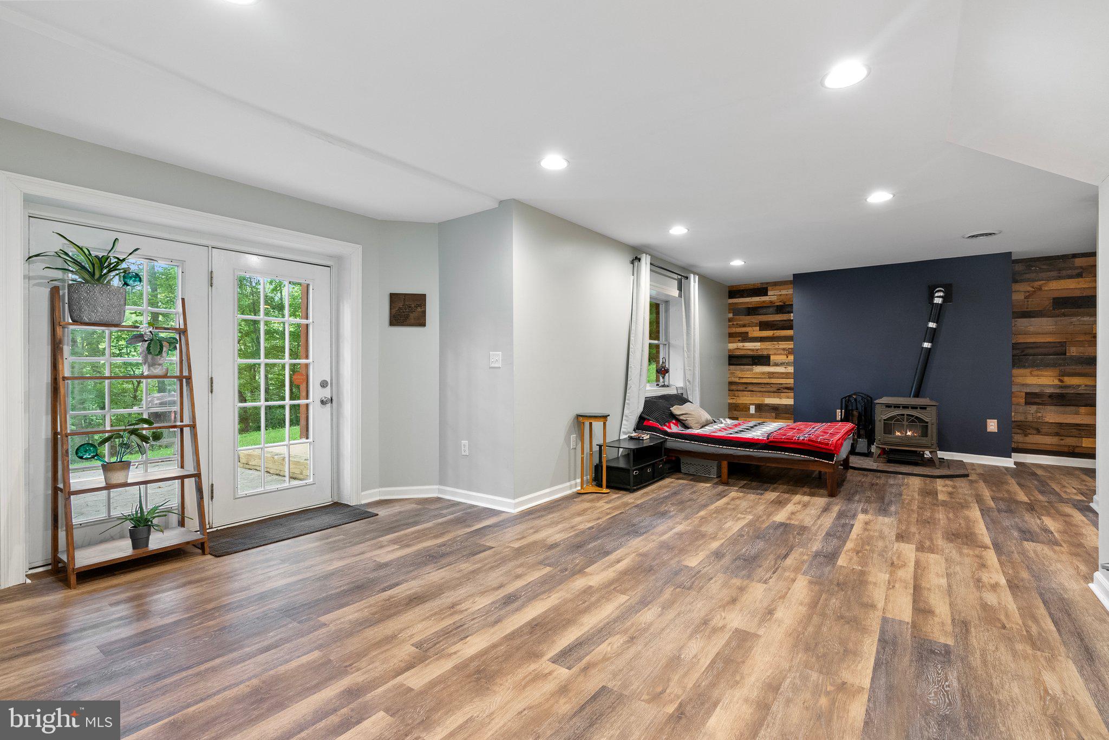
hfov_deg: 96.7
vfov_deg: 73.8
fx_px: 493
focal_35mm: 16
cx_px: 554
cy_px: 370
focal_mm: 16
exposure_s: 1/1.67
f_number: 8
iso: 640
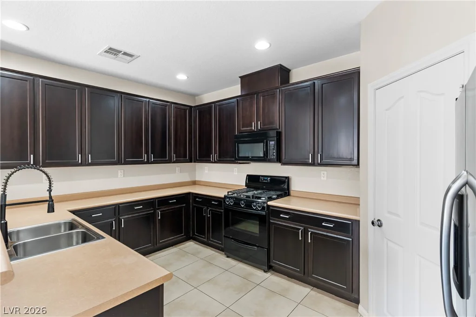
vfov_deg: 70.5
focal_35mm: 17
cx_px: 238
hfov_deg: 93.3
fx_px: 225
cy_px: 158
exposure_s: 1/2.5
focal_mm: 17
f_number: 8
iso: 400
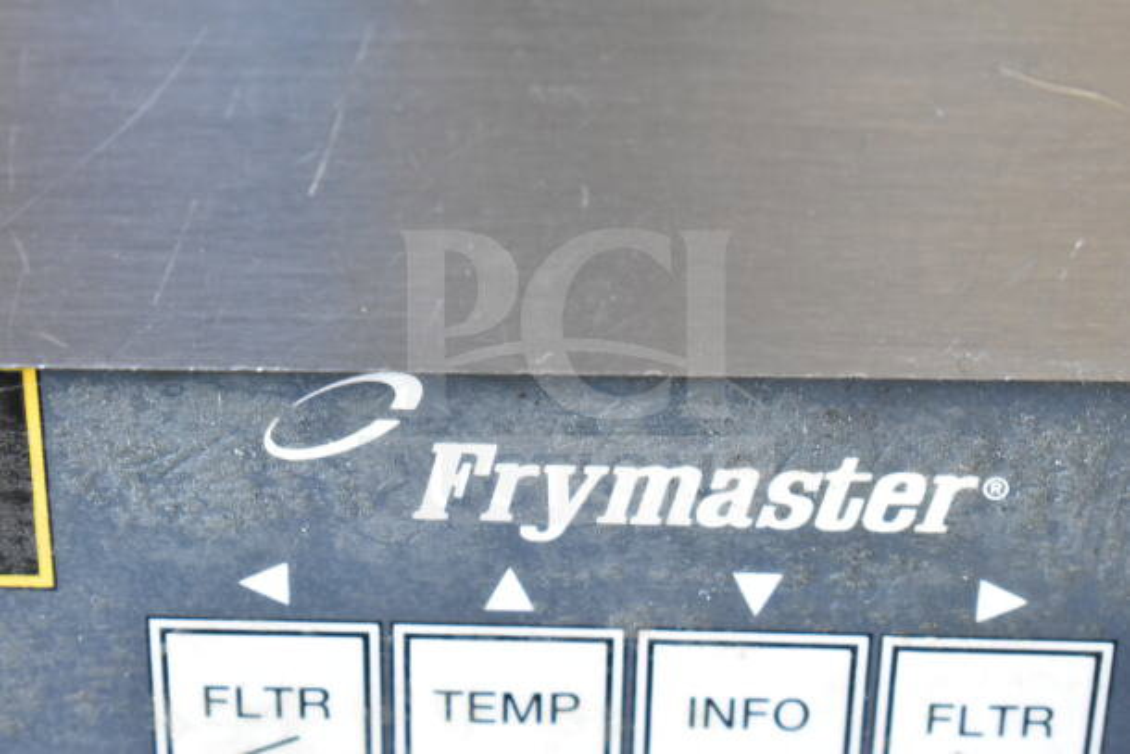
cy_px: 377
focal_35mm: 82
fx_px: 2590
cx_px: 565
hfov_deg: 24.6
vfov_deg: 16.6
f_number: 5.6
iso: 3200
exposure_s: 1/100
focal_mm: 55
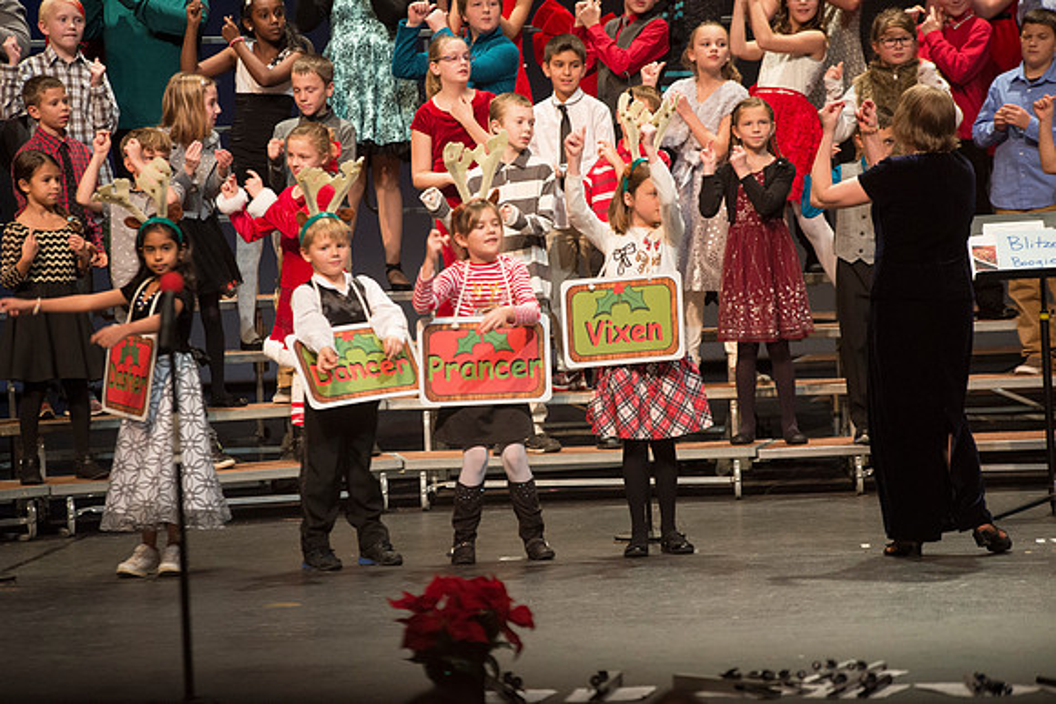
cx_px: 528
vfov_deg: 6.9
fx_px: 5868
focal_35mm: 200
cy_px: 352
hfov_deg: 10.3
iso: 2500
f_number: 2.8
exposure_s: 1/250
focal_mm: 200
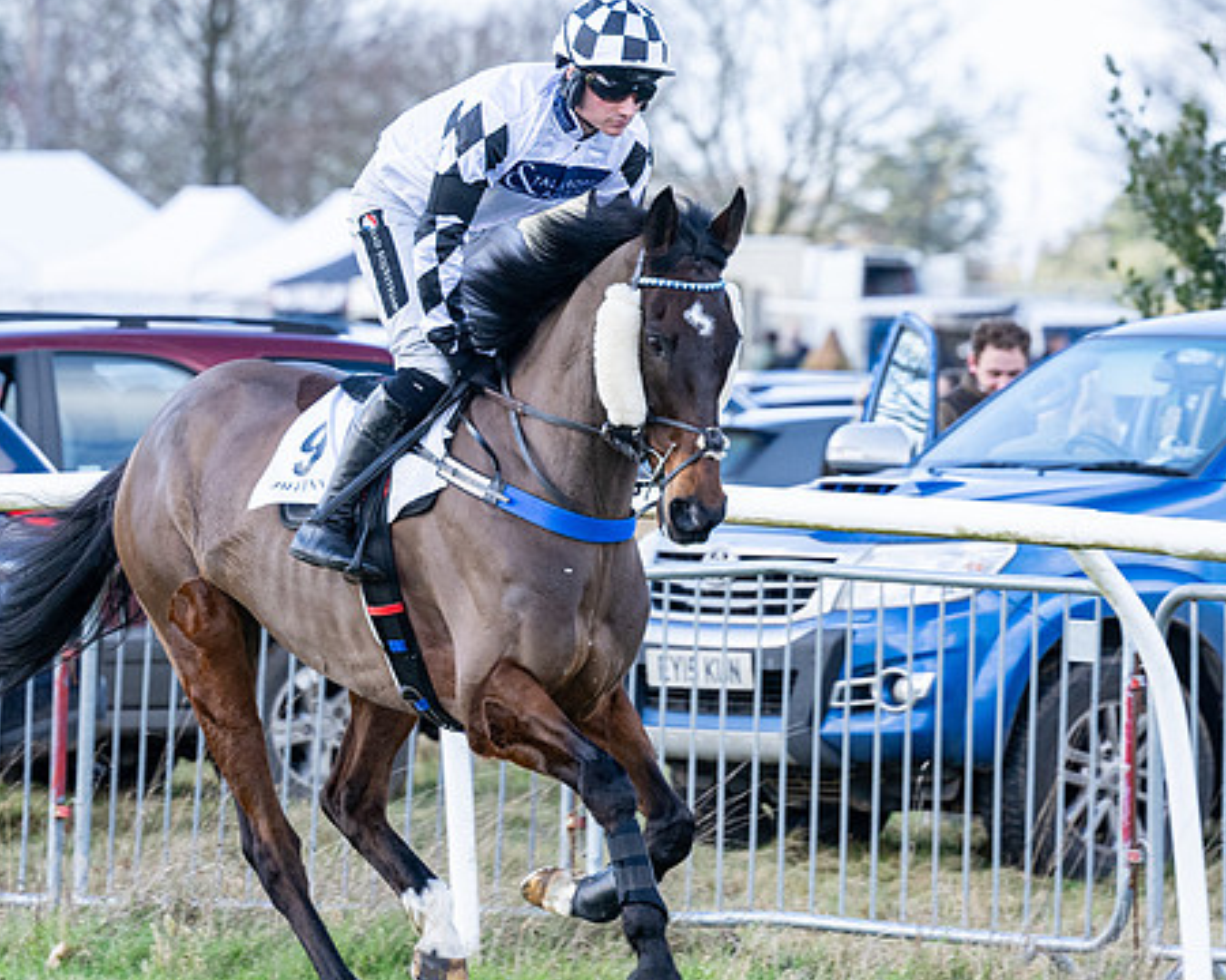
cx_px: 457
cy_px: 557
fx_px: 17417
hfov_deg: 4.0
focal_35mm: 480
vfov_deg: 3.2
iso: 400
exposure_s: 1/640
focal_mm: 170
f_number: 4
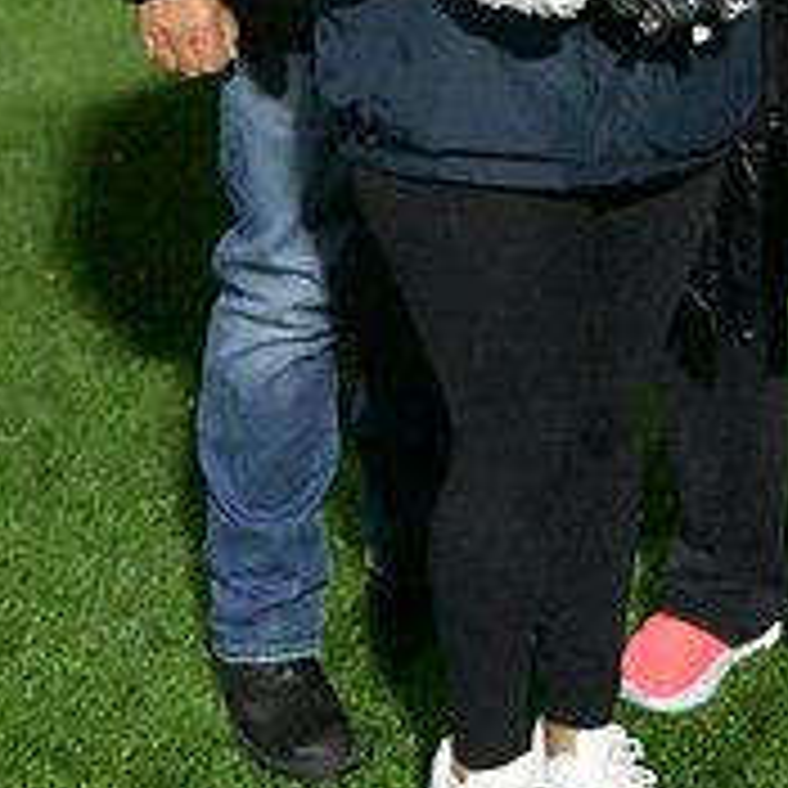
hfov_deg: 16.2
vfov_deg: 15.4
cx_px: 545
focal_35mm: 107
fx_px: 2756
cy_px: -257
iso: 40000
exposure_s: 1/8000
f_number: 2.8
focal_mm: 38
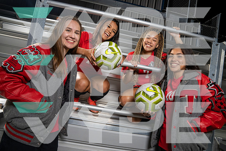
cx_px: 113
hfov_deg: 73.7
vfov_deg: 53.2
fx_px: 151
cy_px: 76
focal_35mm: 24
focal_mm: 24
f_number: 8
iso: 800
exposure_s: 1/250
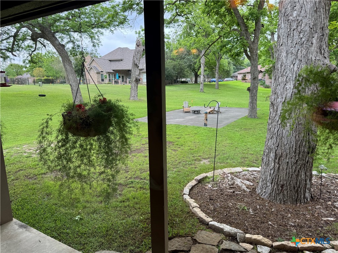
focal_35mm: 24
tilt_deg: -11.5
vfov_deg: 56.8
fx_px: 234
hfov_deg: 71.6
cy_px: 126
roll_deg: +1.3
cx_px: 169
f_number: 1.78
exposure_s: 1/356
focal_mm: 6.76
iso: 80
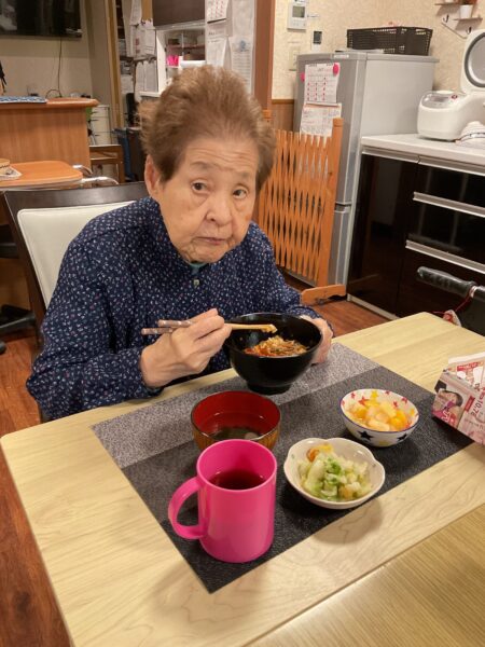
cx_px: 242
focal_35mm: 29
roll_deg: -1.1
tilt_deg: -26.1
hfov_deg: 48.2
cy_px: 324
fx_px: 542
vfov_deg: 61.7
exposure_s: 1/60
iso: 200
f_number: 1.8
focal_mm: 3
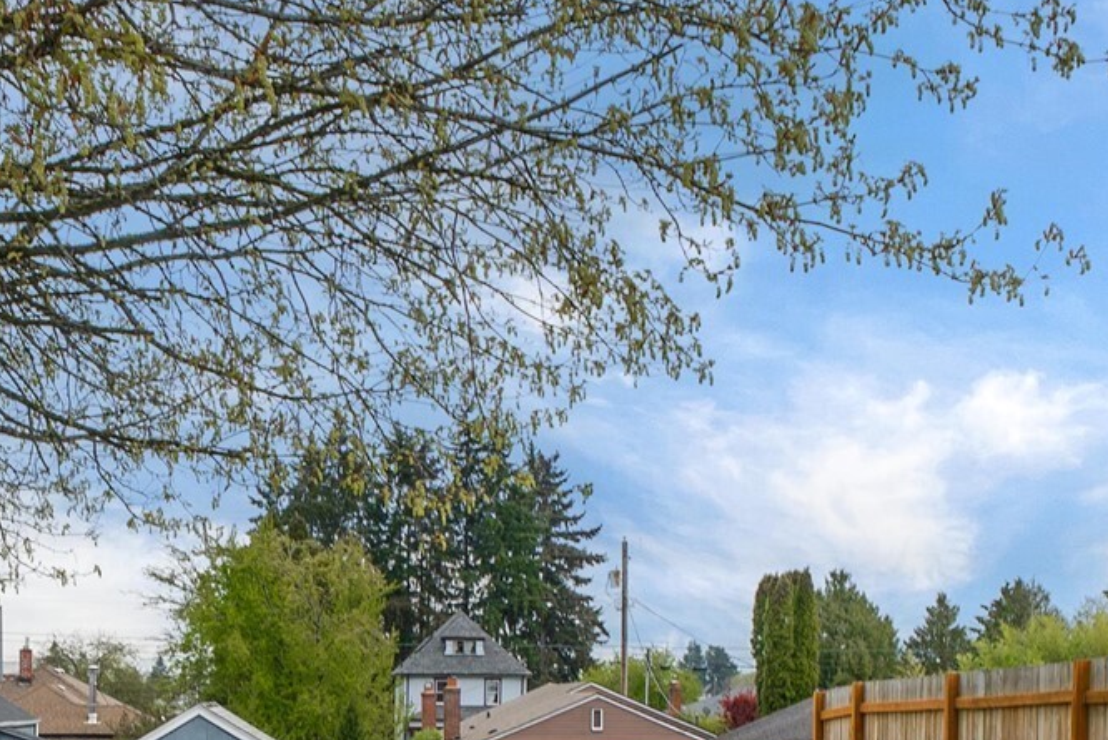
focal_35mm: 56
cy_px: 772
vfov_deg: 23.1
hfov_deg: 34.9
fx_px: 1725
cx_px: 287
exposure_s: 1/80
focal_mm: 22
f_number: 7.1
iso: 80
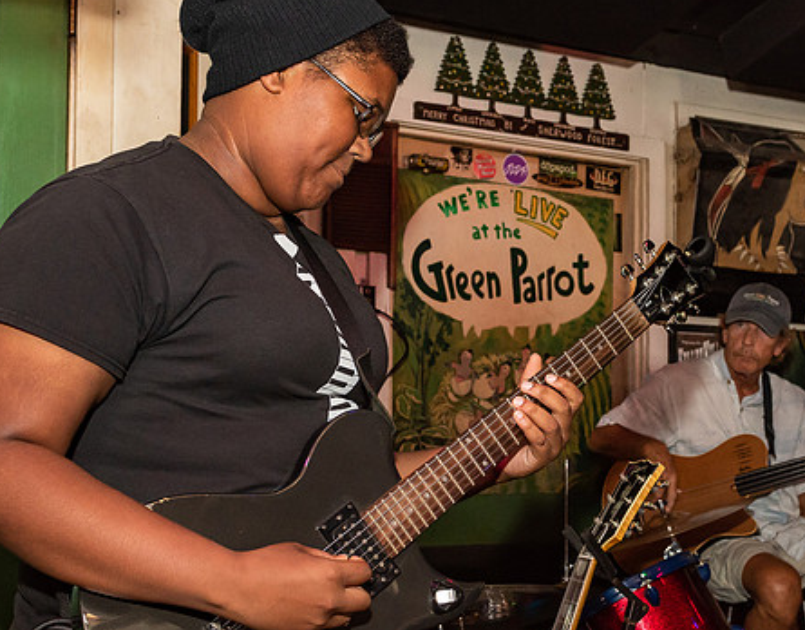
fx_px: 1393
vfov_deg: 25.4
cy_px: 386
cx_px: 502
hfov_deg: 32.1
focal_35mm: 59
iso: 800
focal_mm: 27
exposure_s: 1/200
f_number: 5
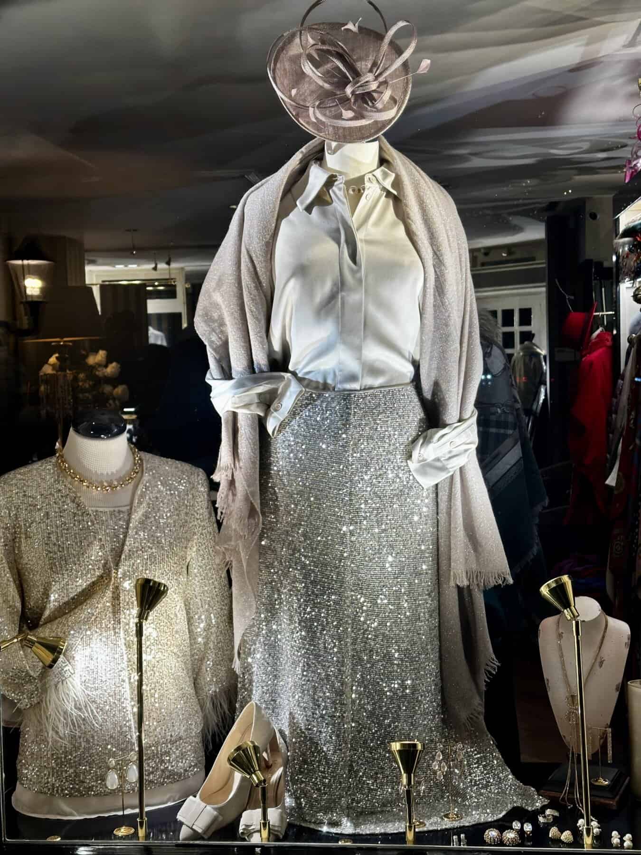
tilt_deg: -2.3
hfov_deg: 30.3
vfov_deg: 39.7
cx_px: 320
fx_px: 1185
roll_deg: +2.0
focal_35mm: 48
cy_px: 428
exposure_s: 1/100
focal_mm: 6.86
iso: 50
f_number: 1.78
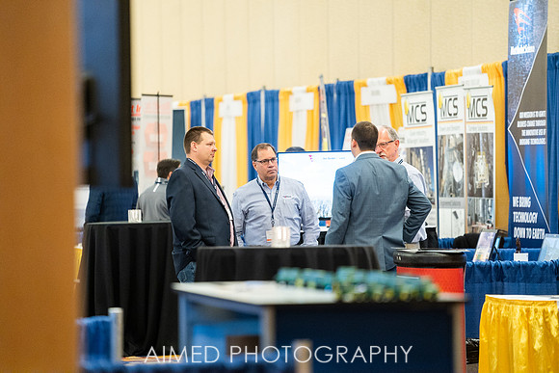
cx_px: 280
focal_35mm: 200
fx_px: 3106
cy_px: 186
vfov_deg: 6.9
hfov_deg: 10.3
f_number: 2.8
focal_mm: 200
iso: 3200
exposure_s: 1/160
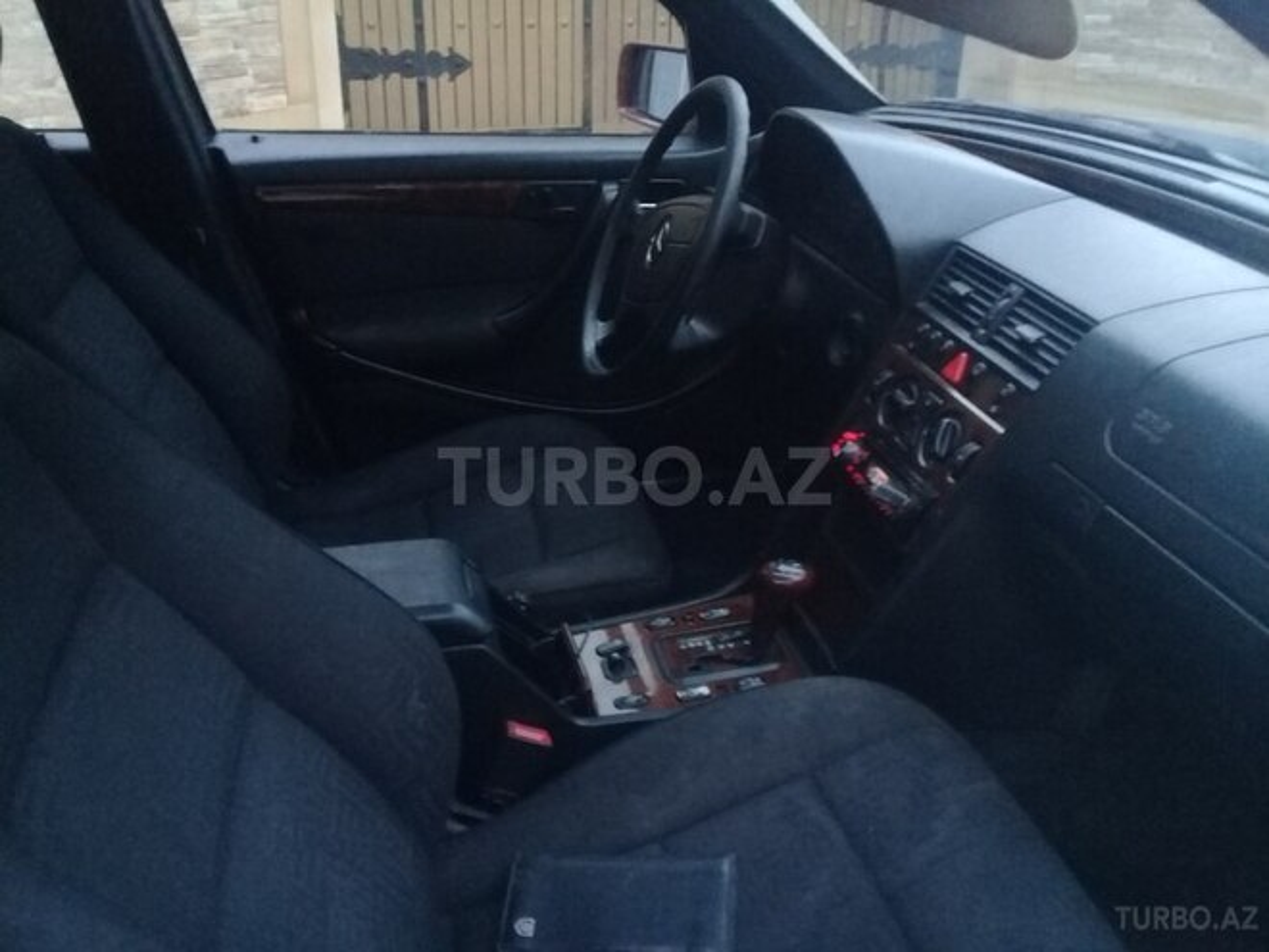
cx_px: 634
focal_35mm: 31
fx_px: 1136
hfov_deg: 58.4
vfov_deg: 45.4
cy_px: 476
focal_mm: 3.3
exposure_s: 1/17
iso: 400
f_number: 2.2
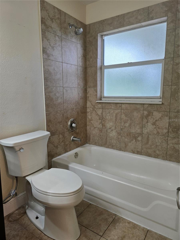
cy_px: 120
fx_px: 159
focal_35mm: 23
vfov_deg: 73.9
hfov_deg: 58.9
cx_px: 90
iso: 80
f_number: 1.7
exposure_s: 1/120
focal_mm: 6.3
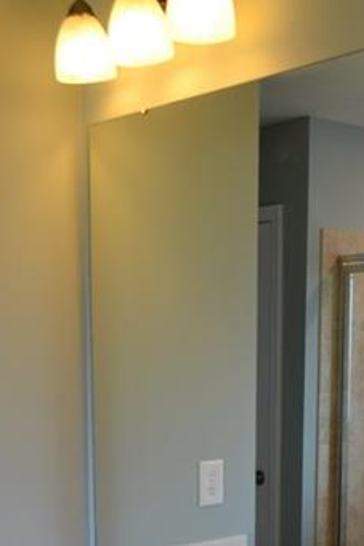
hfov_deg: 22.2
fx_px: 924
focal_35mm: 61
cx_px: 241
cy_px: 509
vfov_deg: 31.1
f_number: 4.5
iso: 400
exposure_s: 1/80
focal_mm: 18
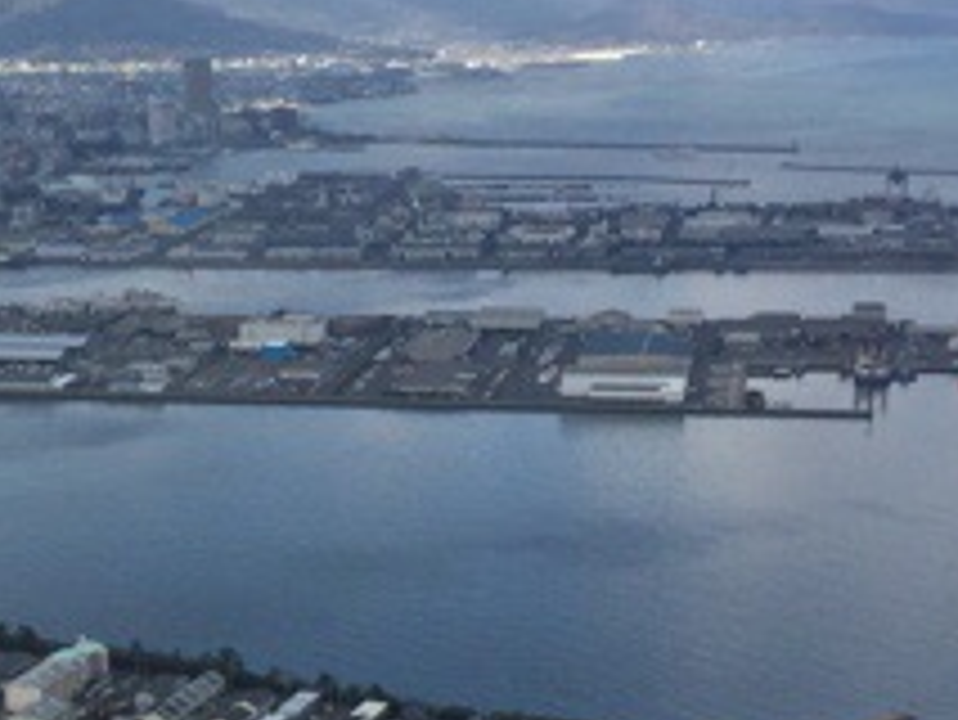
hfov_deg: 20.4
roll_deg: -0.2
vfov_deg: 15.9
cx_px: -9
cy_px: 468
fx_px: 2575
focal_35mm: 93
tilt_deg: -11.2
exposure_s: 1/905
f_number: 2.4
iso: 25
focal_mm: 3.3
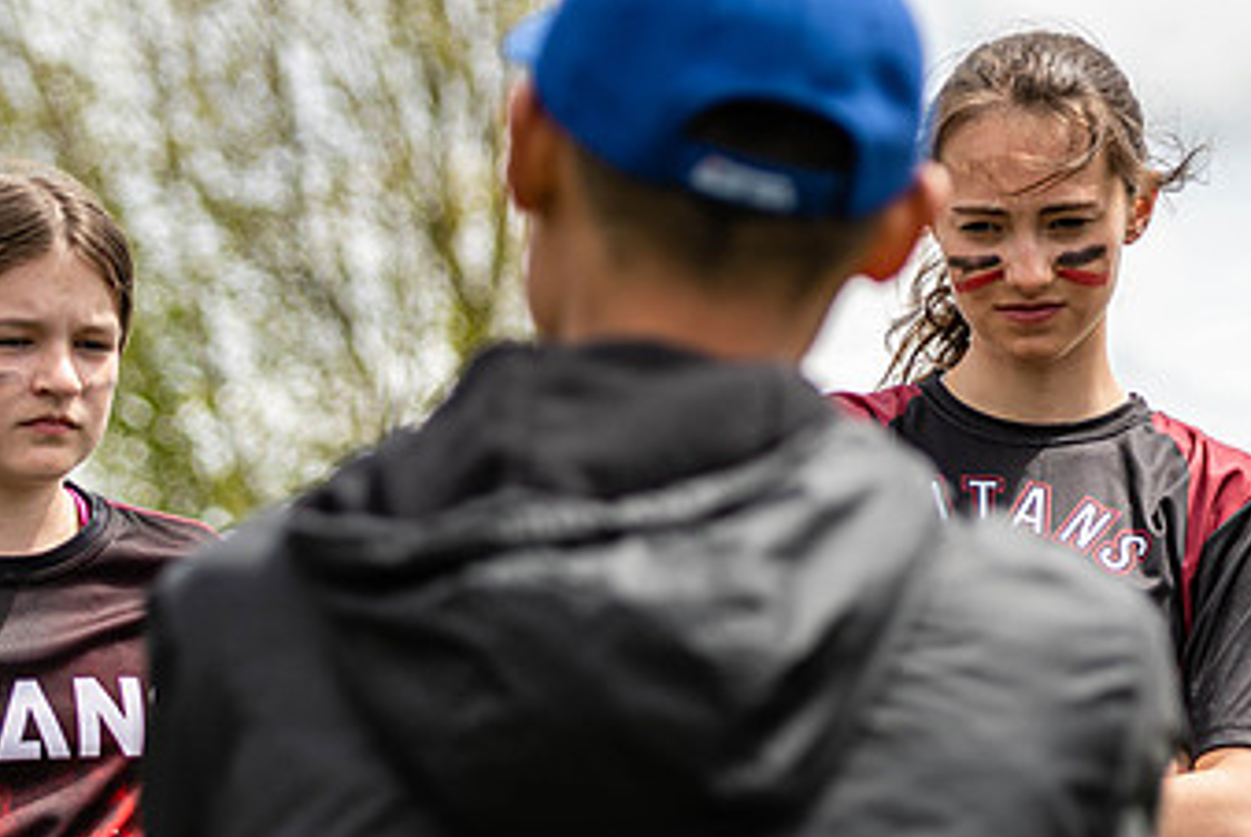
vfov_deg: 6.5
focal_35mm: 211
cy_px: 435
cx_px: 881
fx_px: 7338
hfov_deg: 9.7
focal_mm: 82
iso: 100
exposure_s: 1/1600
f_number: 2.8
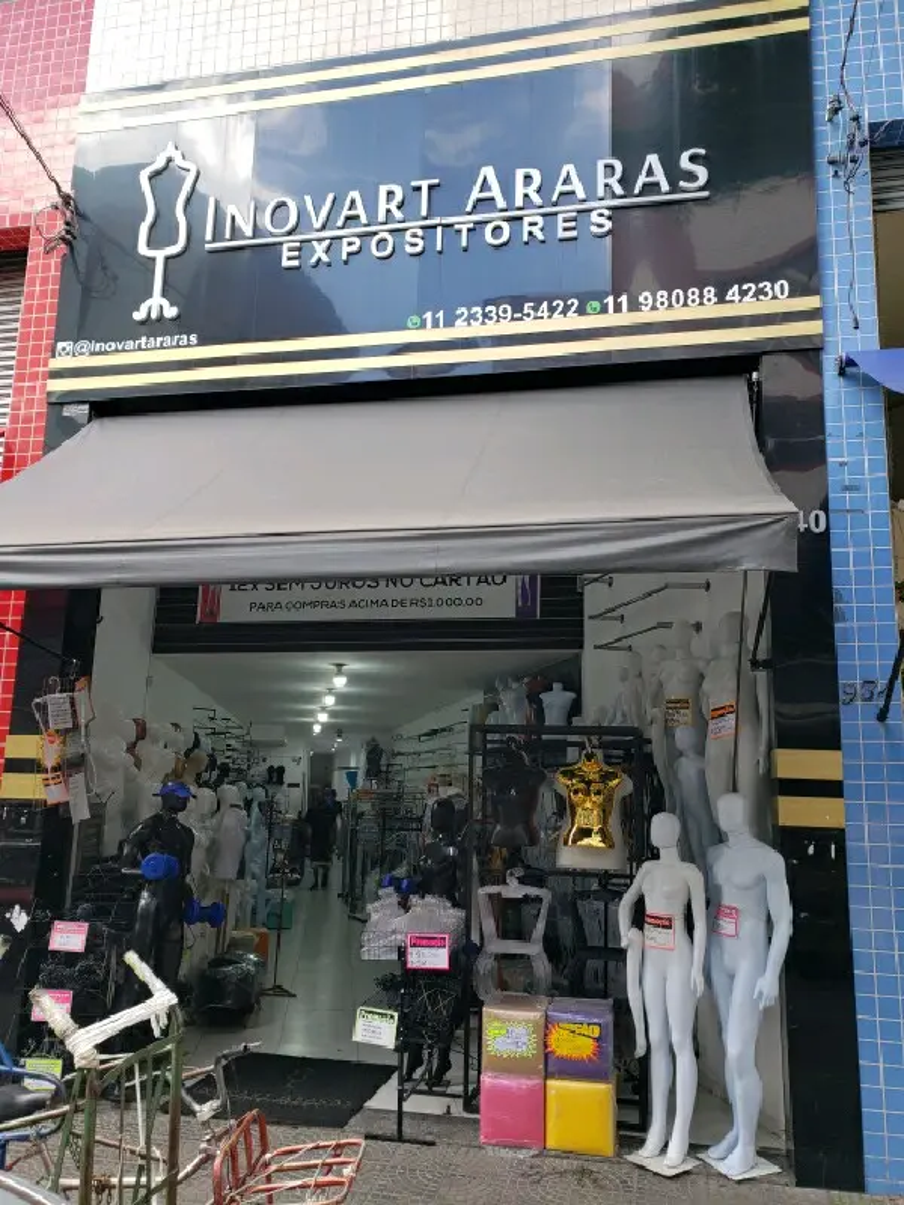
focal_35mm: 26
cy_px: 602
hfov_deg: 53.1
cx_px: 452
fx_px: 905
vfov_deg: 67.3
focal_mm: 4.3
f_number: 2.4
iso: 50
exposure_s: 1/143
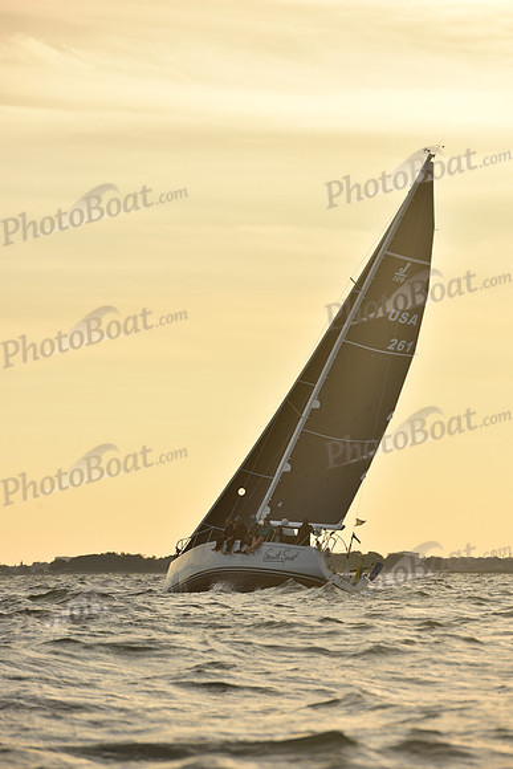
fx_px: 4272
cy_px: 384
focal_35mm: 200
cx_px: 256
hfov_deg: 6.9
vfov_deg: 10.3
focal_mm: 200
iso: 250
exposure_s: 1/640
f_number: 9
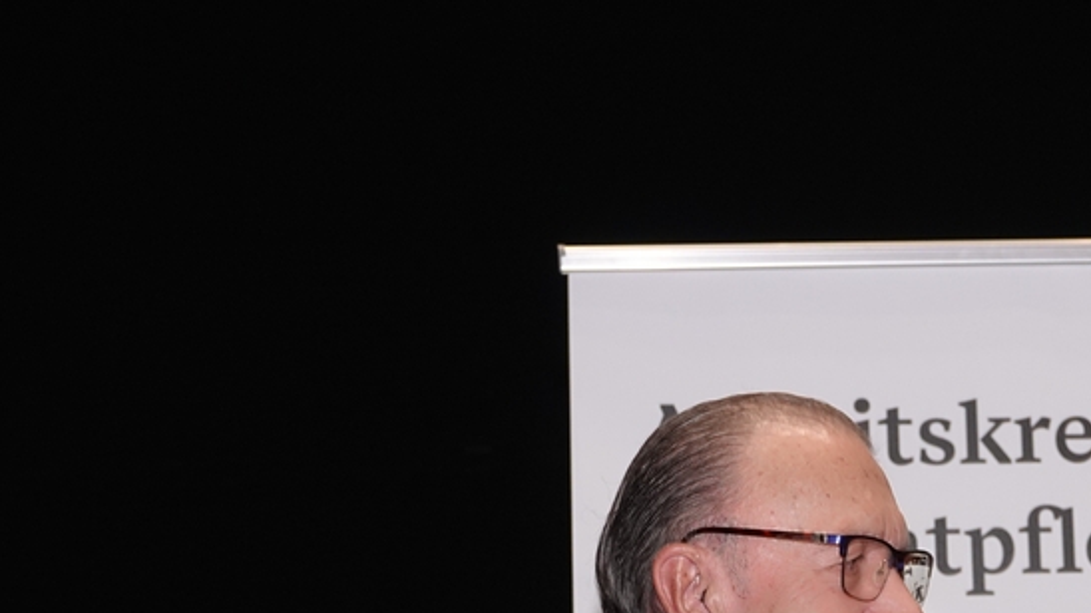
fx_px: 4078
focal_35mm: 141
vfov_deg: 8.5
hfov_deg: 15.1
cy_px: 642
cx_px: 952
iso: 400
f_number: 3.5
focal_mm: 26.42
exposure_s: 1/60
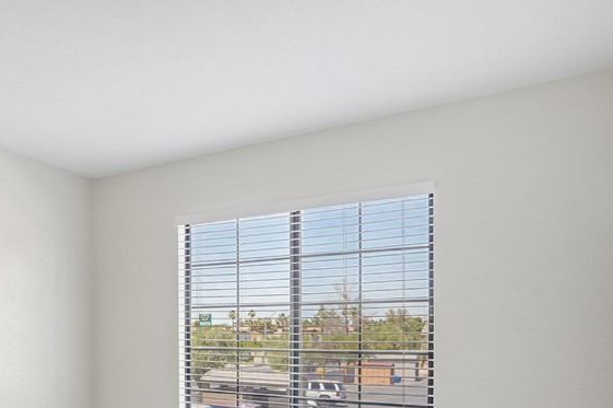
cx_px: 94
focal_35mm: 31
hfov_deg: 54.6
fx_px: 527
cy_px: 363
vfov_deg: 39.4
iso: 320
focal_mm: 16
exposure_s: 1/30
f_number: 8
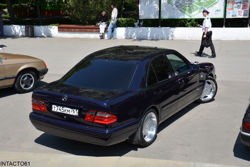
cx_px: 125
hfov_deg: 41.1
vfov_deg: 28.1
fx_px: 333
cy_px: 84
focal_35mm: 48
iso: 140
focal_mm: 32
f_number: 8
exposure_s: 1/250
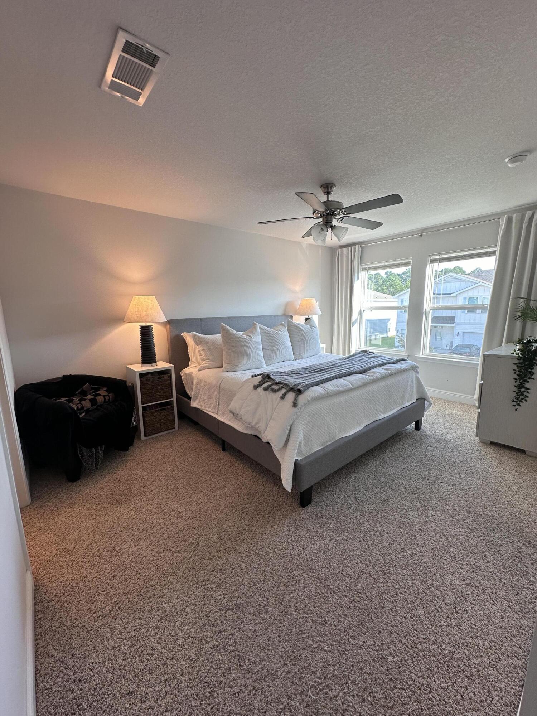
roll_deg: +0.0
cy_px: 358
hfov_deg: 85.7
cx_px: 268
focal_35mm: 14
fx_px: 290
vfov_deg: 102.1
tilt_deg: -8.8
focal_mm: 2.22
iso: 80
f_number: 2.2
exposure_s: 1/120
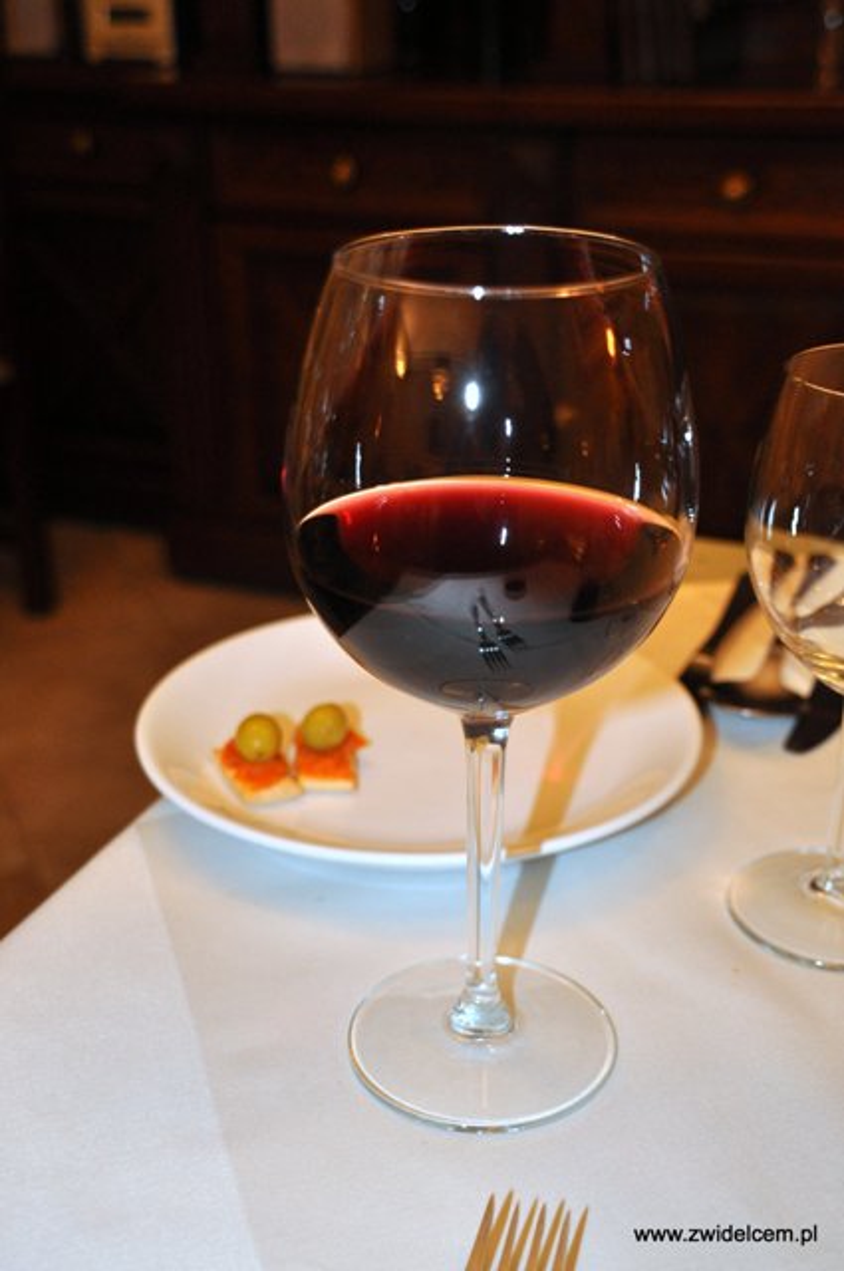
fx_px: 1587
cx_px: 422
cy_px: 636
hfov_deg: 29.8
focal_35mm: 45
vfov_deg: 43.7
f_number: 4.2
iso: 800
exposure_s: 1/60
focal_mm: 30
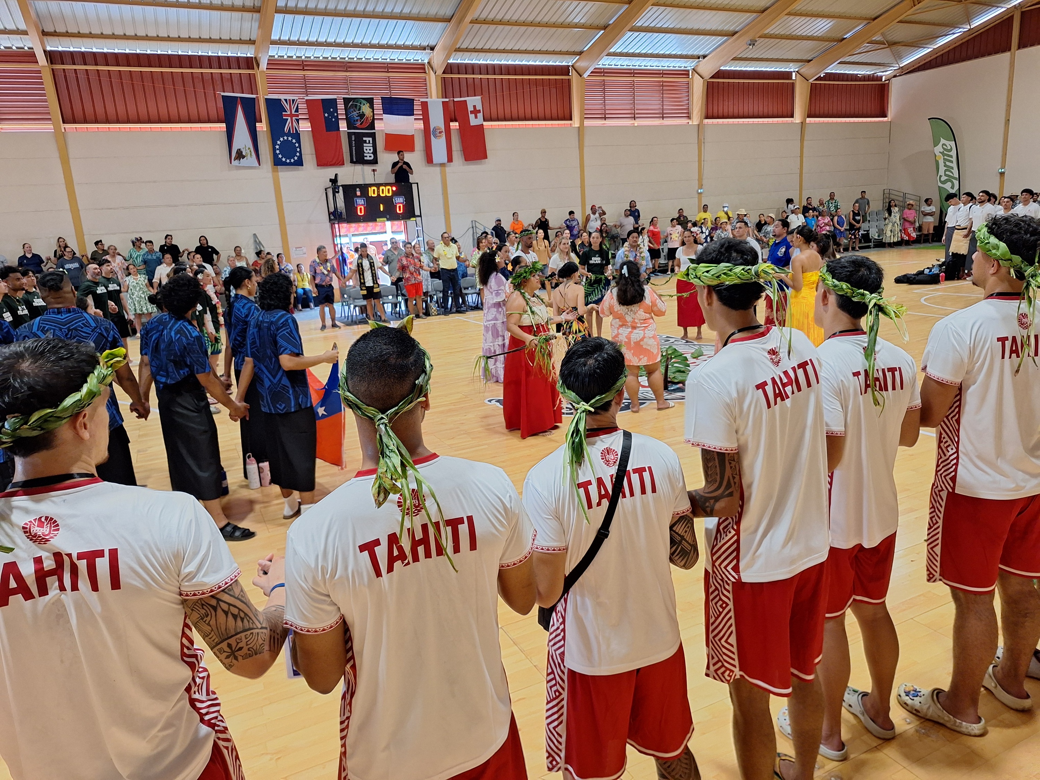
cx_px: 520
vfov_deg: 58.9
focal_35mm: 23
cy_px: 390
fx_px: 691
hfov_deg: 73.9
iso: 125
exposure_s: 1/40
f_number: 1.8
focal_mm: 5.54
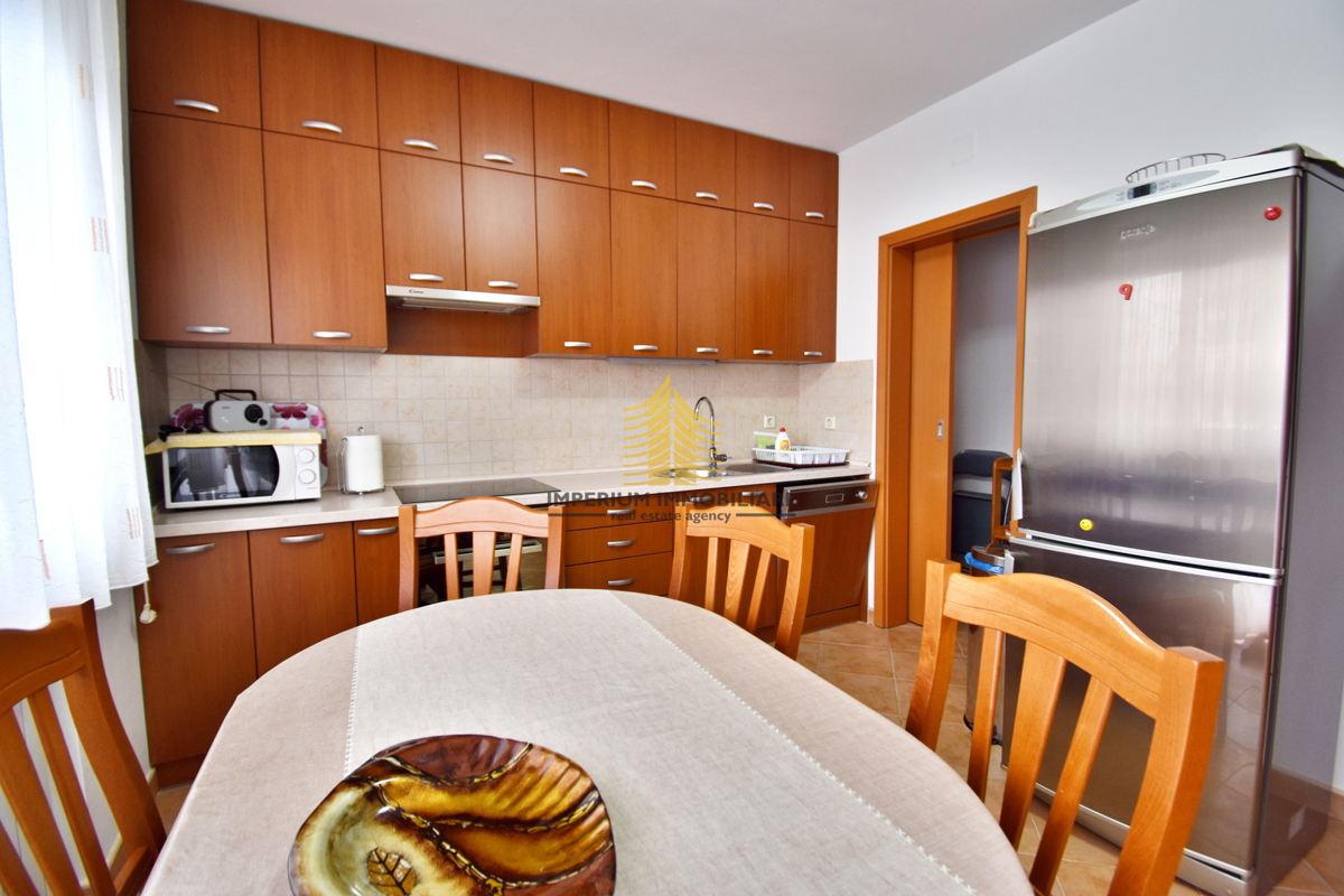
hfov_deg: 100.4
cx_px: 672
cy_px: 448
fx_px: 560
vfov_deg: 77.3
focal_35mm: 15
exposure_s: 1/15
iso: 320
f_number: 4.5
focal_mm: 10
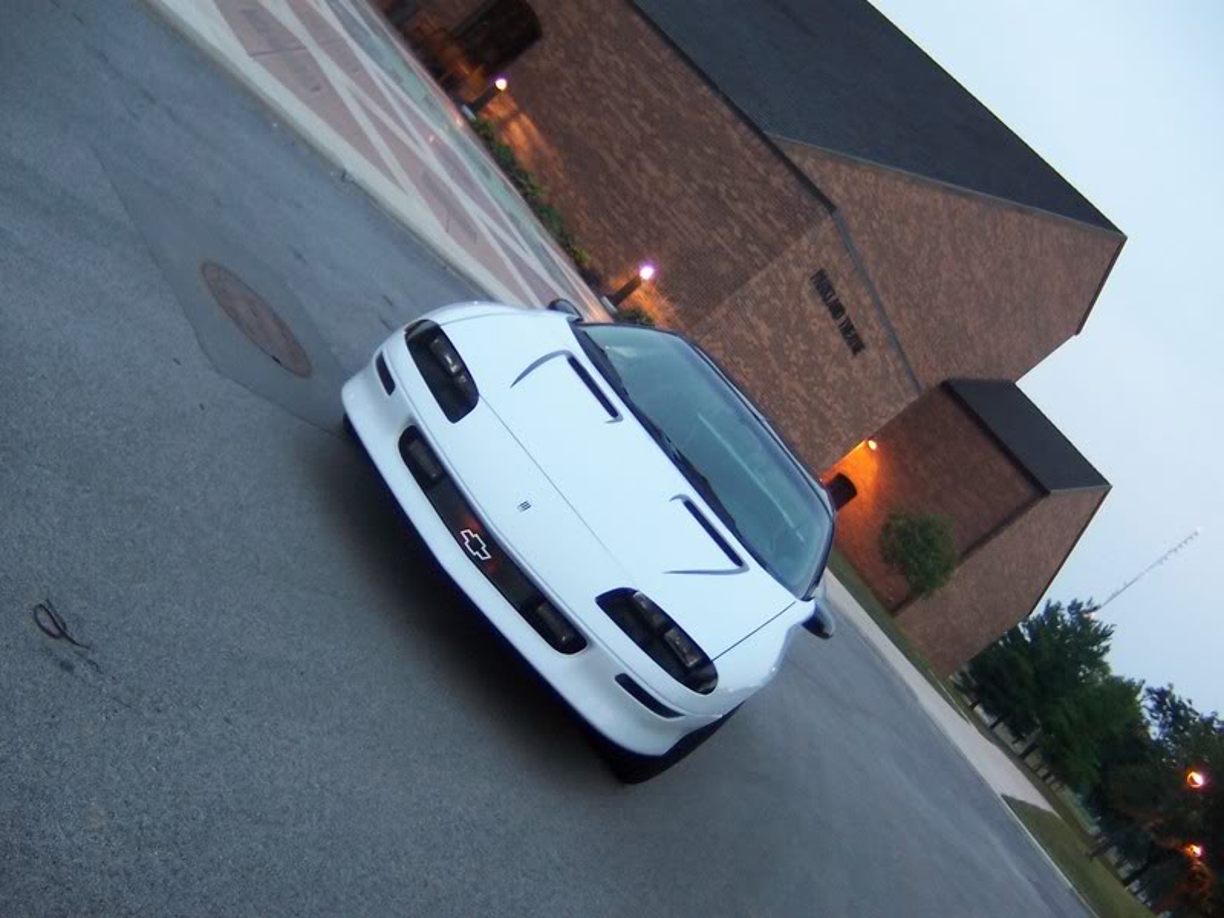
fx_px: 1273
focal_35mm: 36
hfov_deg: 51.4
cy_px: 459
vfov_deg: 39.7
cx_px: 612
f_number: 2.2
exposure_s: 1/30
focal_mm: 5.6
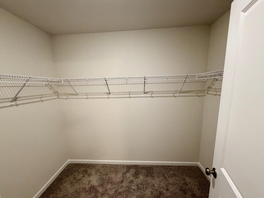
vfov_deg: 77.9
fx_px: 122
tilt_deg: -10.3
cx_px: 129
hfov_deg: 94.5
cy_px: 107
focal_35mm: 16
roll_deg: +1.6
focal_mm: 2.22
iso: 200
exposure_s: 1/60
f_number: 2.2
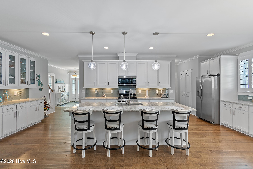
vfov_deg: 77.3
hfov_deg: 100.4
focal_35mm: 15
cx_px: 126
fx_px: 105
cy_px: 84
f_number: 4.5
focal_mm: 10
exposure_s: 1/3
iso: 100
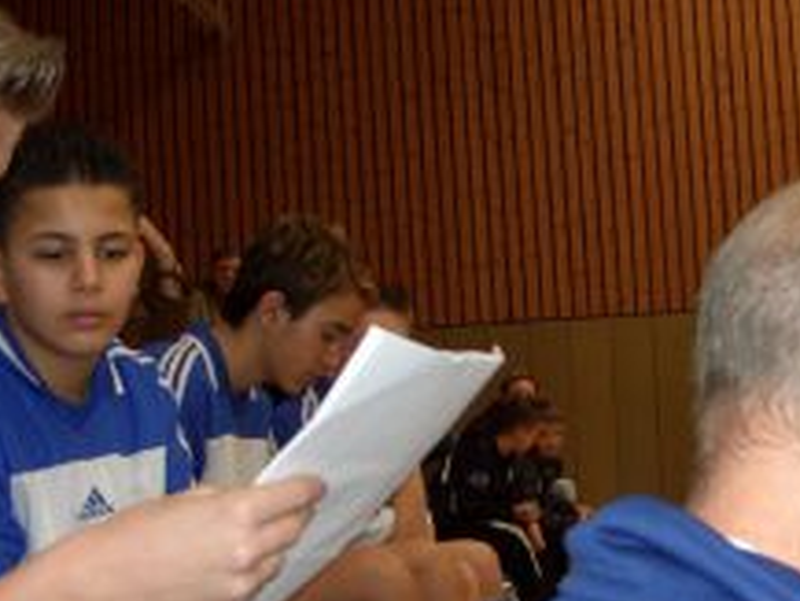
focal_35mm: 72
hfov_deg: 27.0
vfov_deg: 20.4
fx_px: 1665
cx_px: 468
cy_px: 398
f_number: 2.8
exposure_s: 1/60
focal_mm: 8
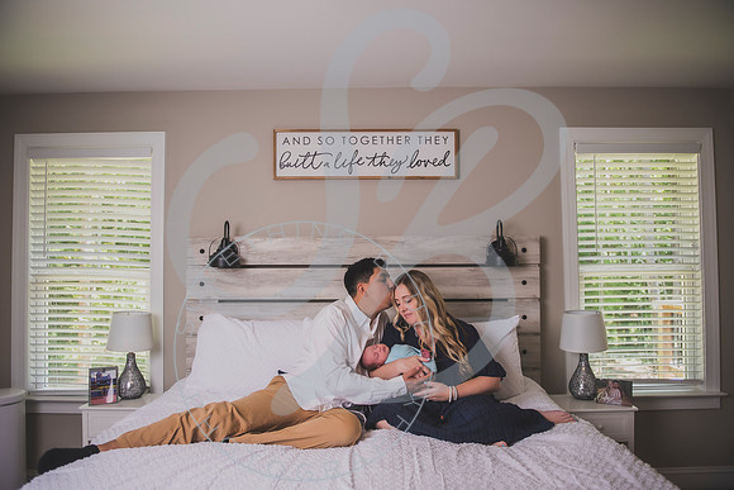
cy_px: 245
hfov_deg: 68.8
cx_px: 365
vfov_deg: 49.1
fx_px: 536
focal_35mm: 26
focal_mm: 26
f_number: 2.8
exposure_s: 1/125
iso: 200
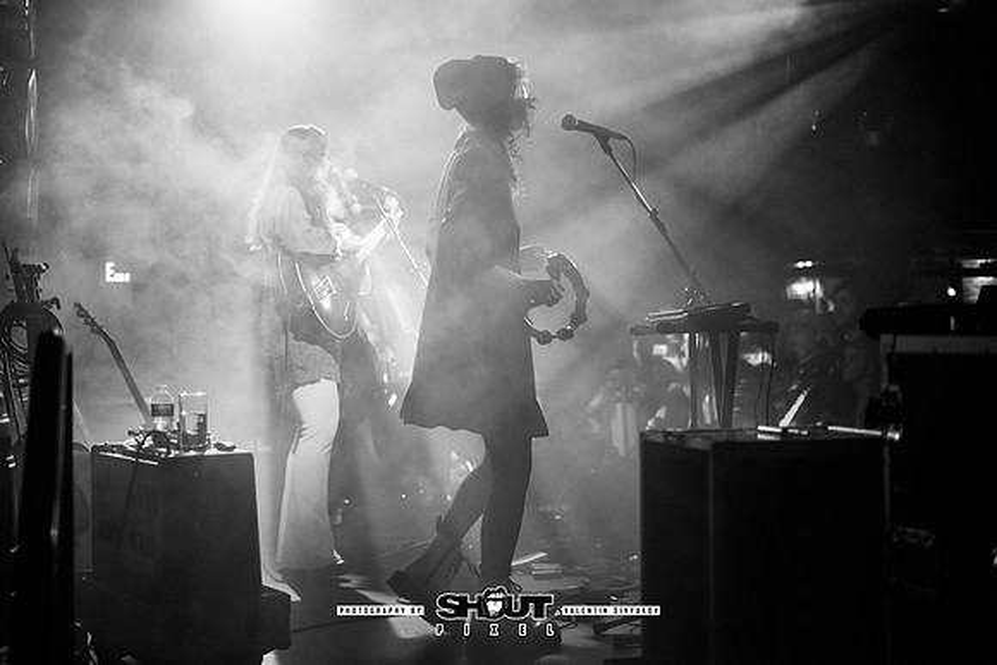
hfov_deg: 39.6
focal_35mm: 50
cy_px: 332
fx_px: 1385
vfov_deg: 27.0
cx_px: 498
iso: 640
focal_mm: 50
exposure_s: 1/250
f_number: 1.8
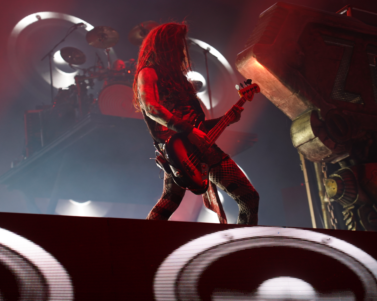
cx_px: 209
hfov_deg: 22.5
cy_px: 151
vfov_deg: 18.1
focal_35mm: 85
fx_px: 948
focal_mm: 75
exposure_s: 1/125
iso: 1000
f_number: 4
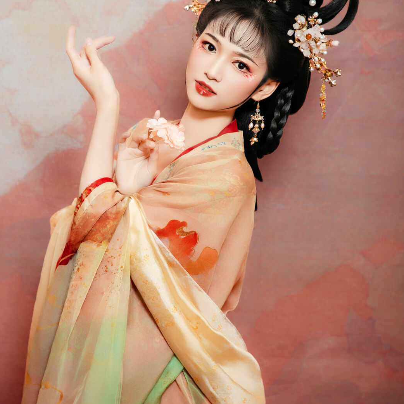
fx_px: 1611
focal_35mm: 122
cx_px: 203
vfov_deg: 14.3
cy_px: 137
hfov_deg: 14.3
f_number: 5
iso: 100
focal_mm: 97
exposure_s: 1/160
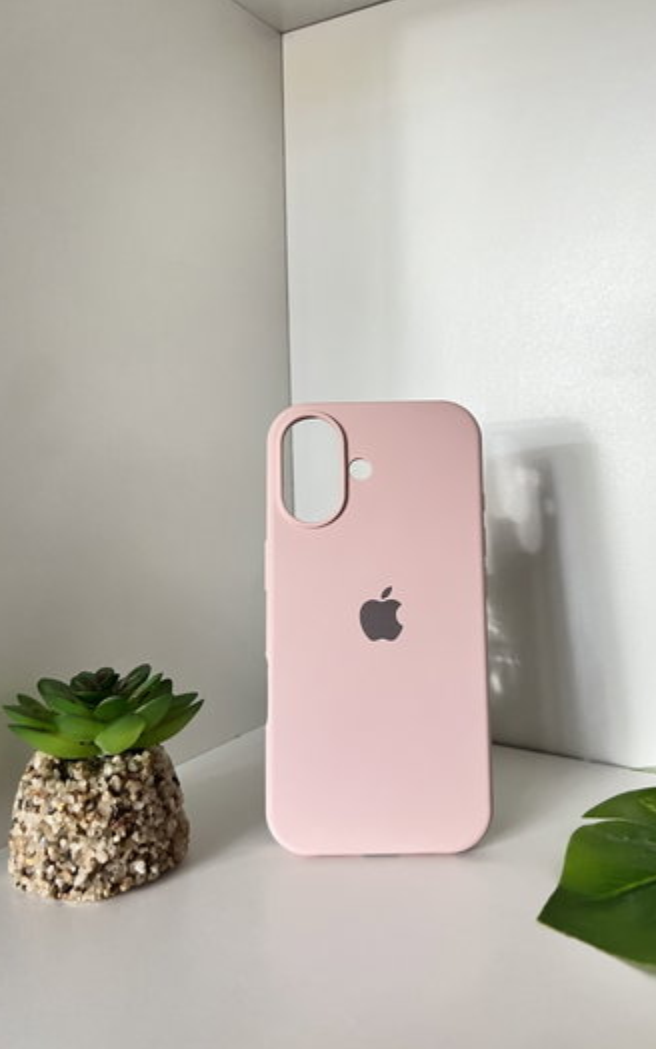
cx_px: 376
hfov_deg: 44.4
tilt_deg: -6.2
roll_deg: +2.1
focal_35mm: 28
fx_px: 801
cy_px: 528
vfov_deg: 66.5
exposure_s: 1/50
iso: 500
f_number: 1.5
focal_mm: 5.7
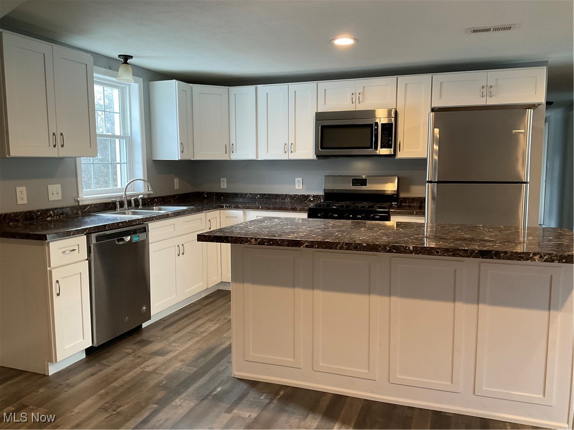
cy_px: 215
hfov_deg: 61.7
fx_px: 481
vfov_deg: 48.2
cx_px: 287
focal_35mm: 29
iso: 80
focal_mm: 3
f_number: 1.8
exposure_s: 1/60
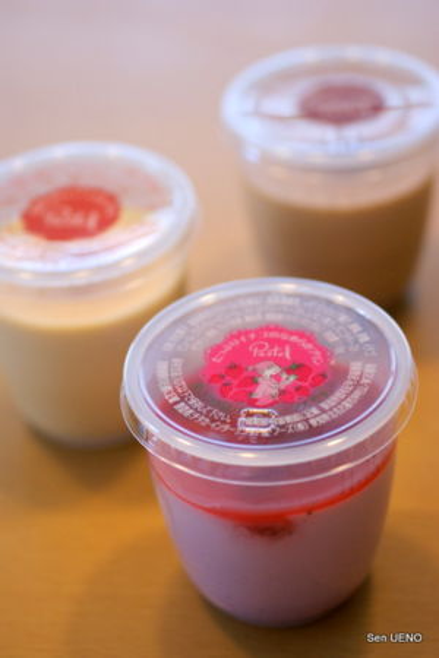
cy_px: 329
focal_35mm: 75
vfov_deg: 27.0
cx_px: 220
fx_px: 1372
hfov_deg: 18.2
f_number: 2.8
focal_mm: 50
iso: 250
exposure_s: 1/80
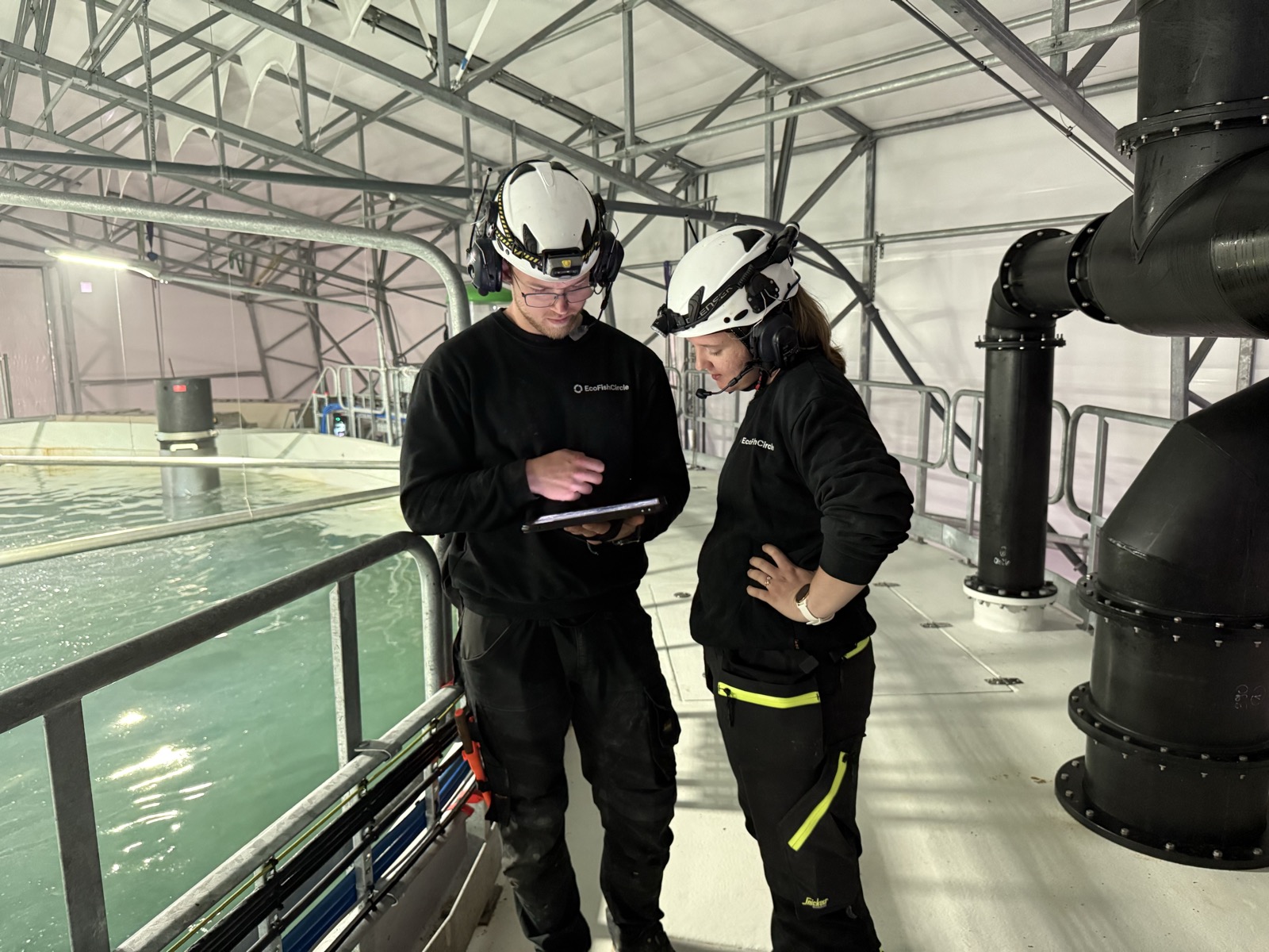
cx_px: 634
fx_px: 880
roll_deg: +1.2
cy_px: 476
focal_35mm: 24
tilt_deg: -8.3
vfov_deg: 56.8
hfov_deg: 71.6
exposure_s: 1/60
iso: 800
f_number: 1.78
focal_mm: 6.76
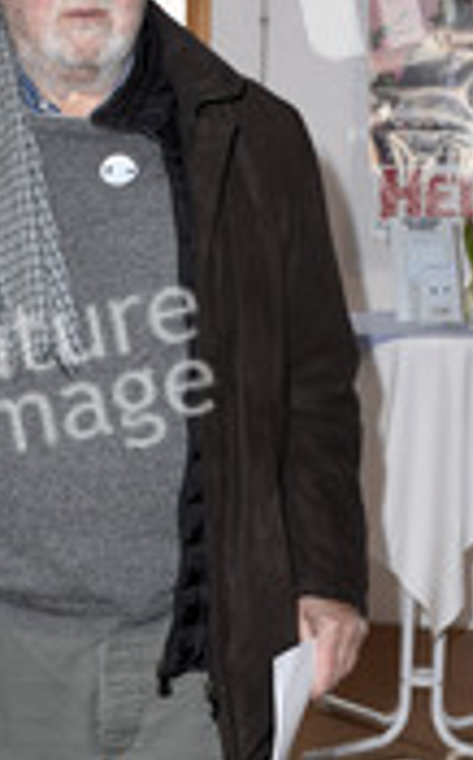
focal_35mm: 84
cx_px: 117
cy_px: 608
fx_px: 1737
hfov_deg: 15.4
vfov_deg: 24.3
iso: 400
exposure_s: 1/100
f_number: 6.3
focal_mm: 24
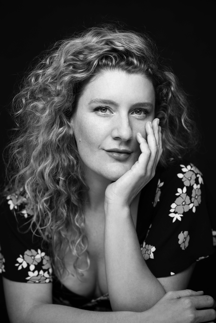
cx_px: 108
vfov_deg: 23.9
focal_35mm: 85
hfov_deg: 16.1
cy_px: 162
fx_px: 765
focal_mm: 85
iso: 250
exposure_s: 1/160
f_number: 2.5
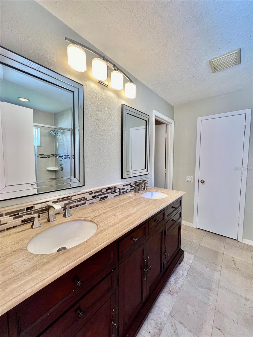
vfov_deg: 106.2
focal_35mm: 13
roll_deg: +0.7
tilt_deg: -4.3
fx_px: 127
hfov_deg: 89.9
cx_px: 126
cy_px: 168
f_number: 1.8
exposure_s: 1/120
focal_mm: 1.57
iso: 125
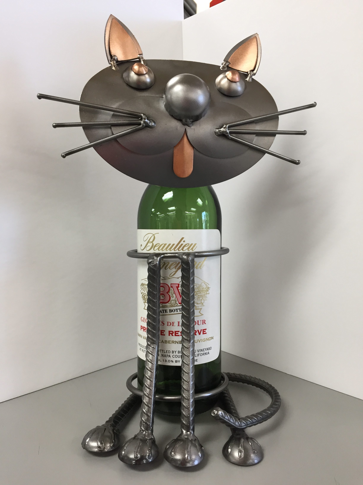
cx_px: 182
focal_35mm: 29
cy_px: 242
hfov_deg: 48.2
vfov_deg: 61.7
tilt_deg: -6.6
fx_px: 405
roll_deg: +1.9
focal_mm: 4.15
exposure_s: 1/30
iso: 32
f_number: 2.2
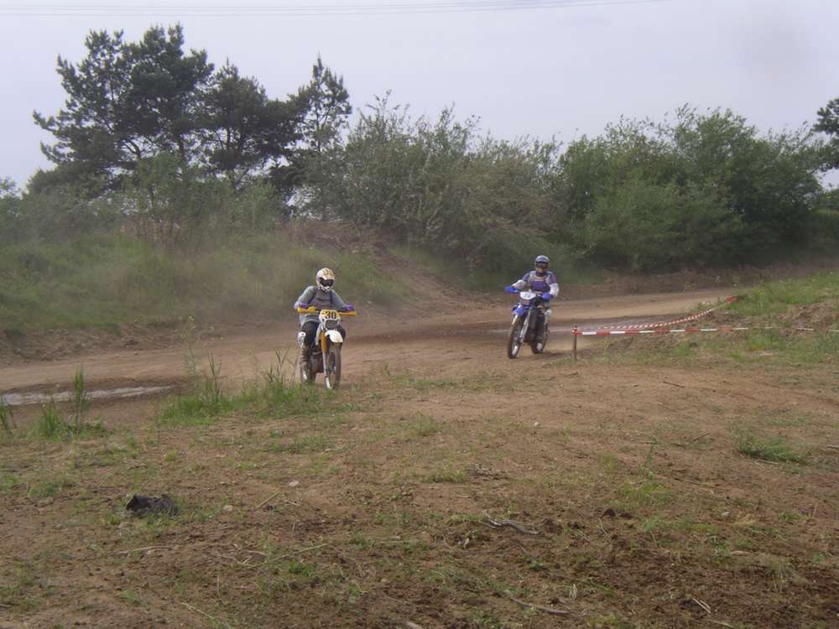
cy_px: 314
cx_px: 420
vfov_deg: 17.2
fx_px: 2084
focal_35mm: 86
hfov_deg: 22.8
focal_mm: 13.3
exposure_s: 1/100
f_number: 9
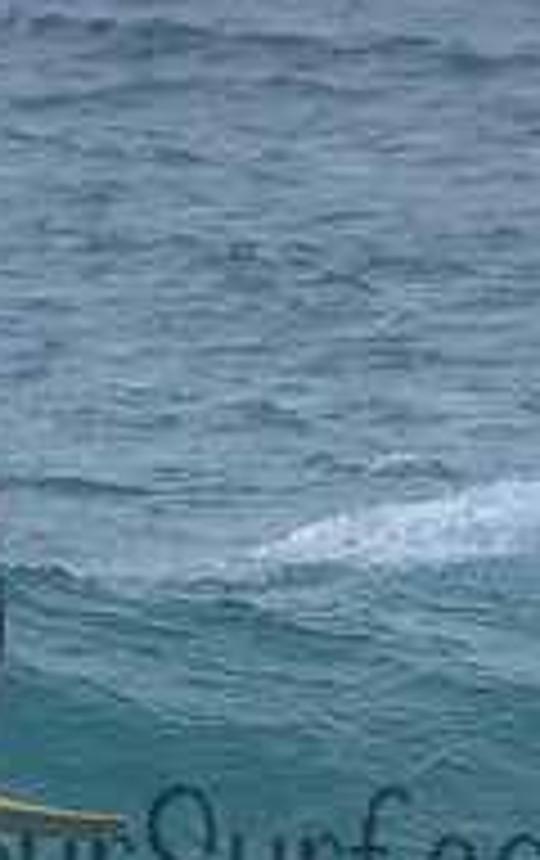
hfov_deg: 0.8
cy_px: 747
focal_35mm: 1700
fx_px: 39880
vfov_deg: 1.2
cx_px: 68
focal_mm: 400
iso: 500
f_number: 9
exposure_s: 1/2000
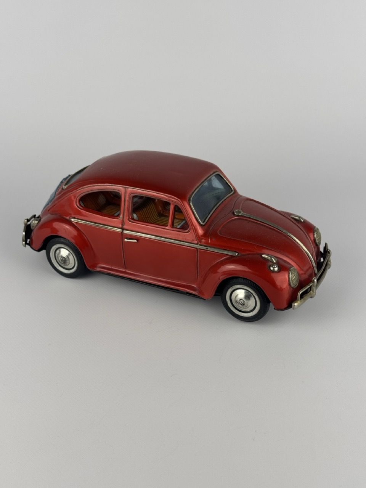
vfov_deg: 39.7
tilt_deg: -29.2
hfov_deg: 30.3
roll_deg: +2.1
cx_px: 183
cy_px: 244
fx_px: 677
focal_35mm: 48
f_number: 1.78
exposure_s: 1/639
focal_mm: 6.76
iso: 64
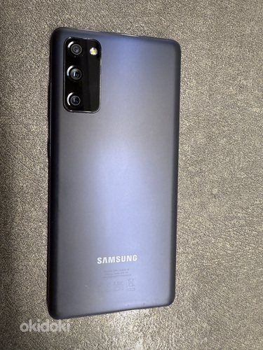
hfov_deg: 56.8
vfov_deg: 71.6
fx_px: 243
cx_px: 132
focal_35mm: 24
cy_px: 175
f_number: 2.2
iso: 320
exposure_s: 1/78
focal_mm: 2.22
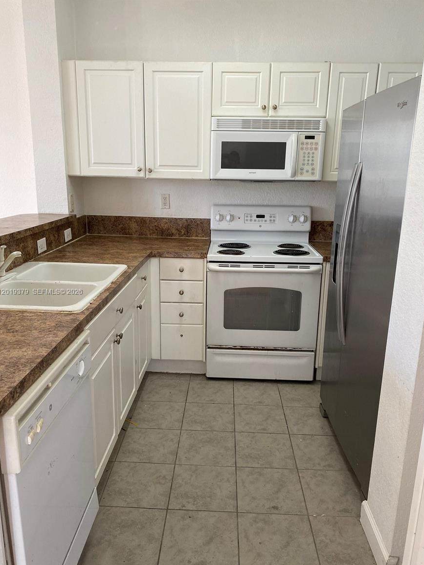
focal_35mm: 27
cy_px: 292
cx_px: 212
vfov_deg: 65.3
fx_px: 441
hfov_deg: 51.4
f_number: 1.8
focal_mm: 4.25
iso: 125
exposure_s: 1/104
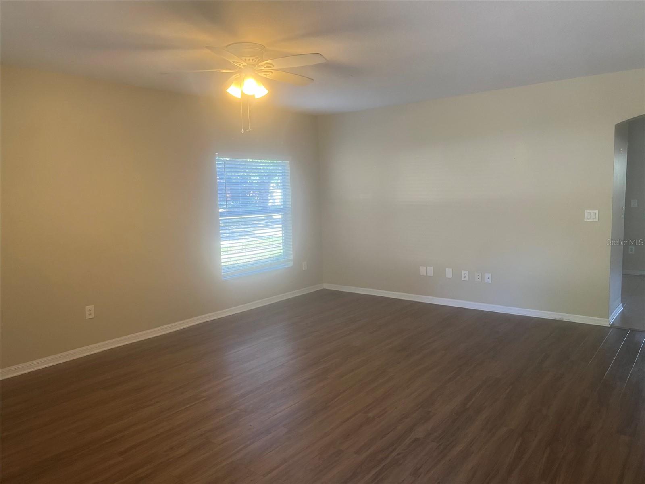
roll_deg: +2.7
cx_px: 322
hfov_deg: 67.3
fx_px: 484
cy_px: 242
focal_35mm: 26
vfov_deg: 53.1
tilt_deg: -5.6
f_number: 1.5
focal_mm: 5.7
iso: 80
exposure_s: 1/60
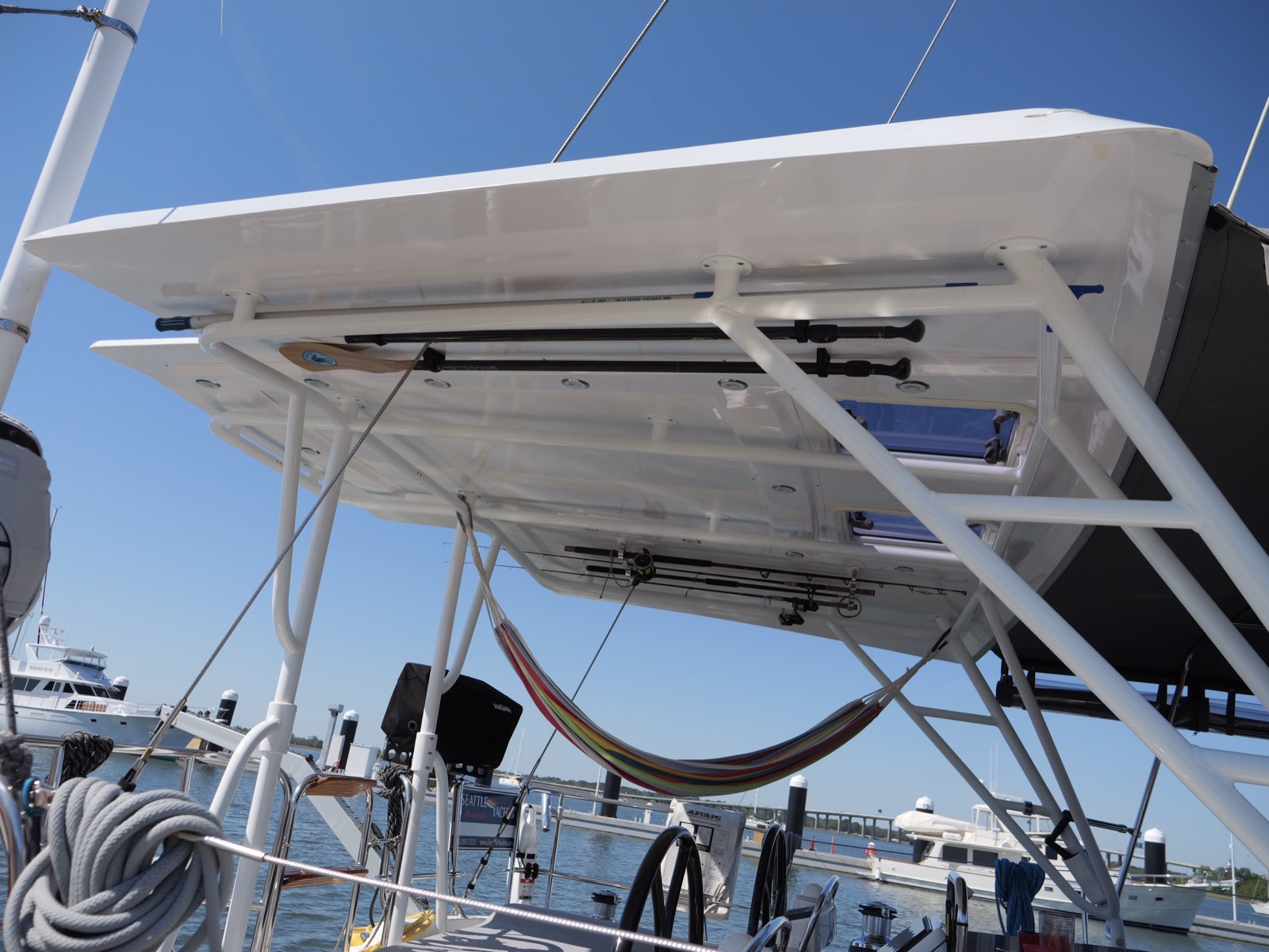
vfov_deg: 53.1
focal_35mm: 26
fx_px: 953
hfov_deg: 67.3
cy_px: 476
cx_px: 634
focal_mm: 13
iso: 100
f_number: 3.5
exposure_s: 1/1600
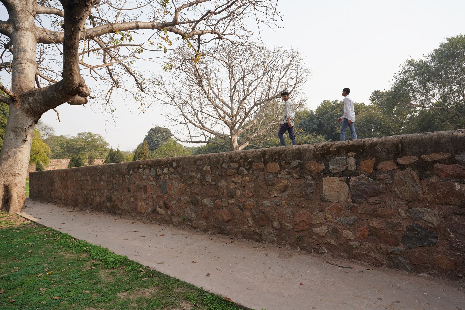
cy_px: 155
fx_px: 310
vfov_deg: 53.1
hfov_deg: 73.7
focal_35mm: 24
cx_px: 232
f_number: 8
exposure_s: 1/100
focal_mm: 24
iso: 100
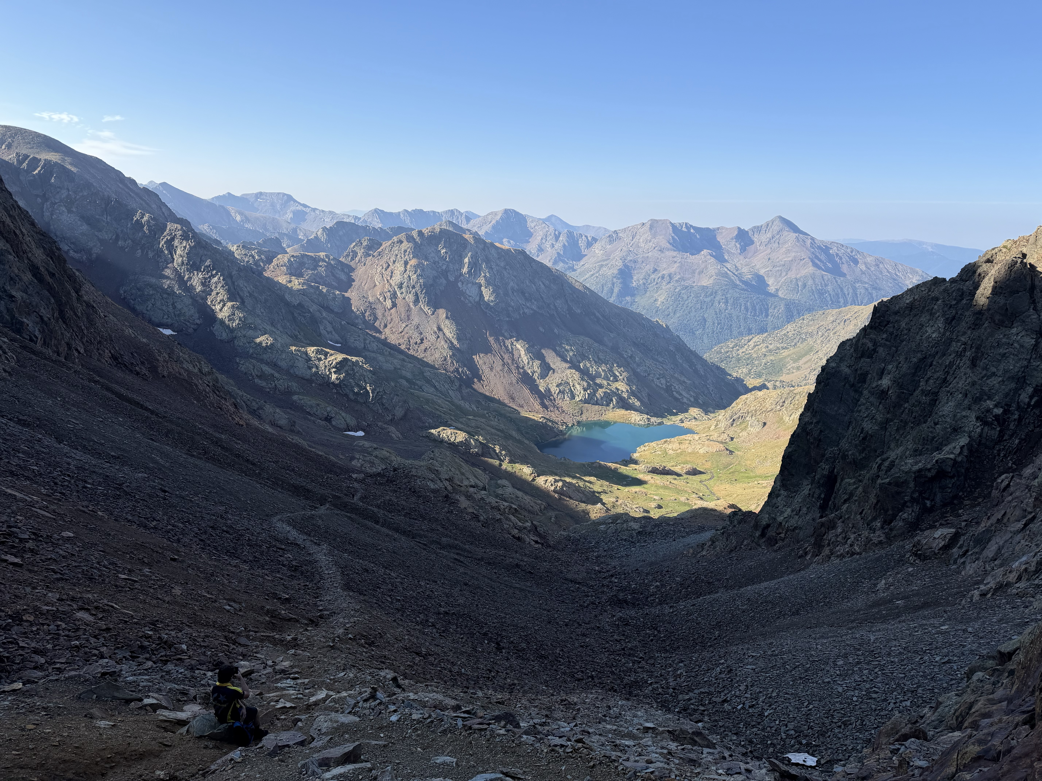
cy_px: 390
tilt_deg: -13.8
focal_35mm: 24
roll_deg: -3.2
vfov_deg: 56.8
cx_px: 521
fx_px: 722
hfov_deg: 71.6
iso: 80
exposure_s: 1/2370
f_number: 1.78
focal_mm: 6.76
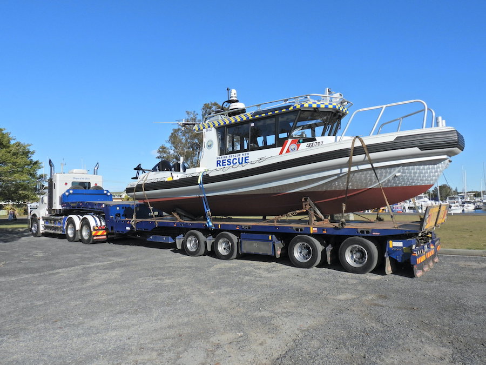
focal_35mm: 24
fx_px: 337
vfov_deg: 56.8
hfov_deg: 71.6
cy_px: 182
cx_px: 243
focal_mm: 4.3
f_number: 3.5
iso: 100
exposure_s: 1/1600
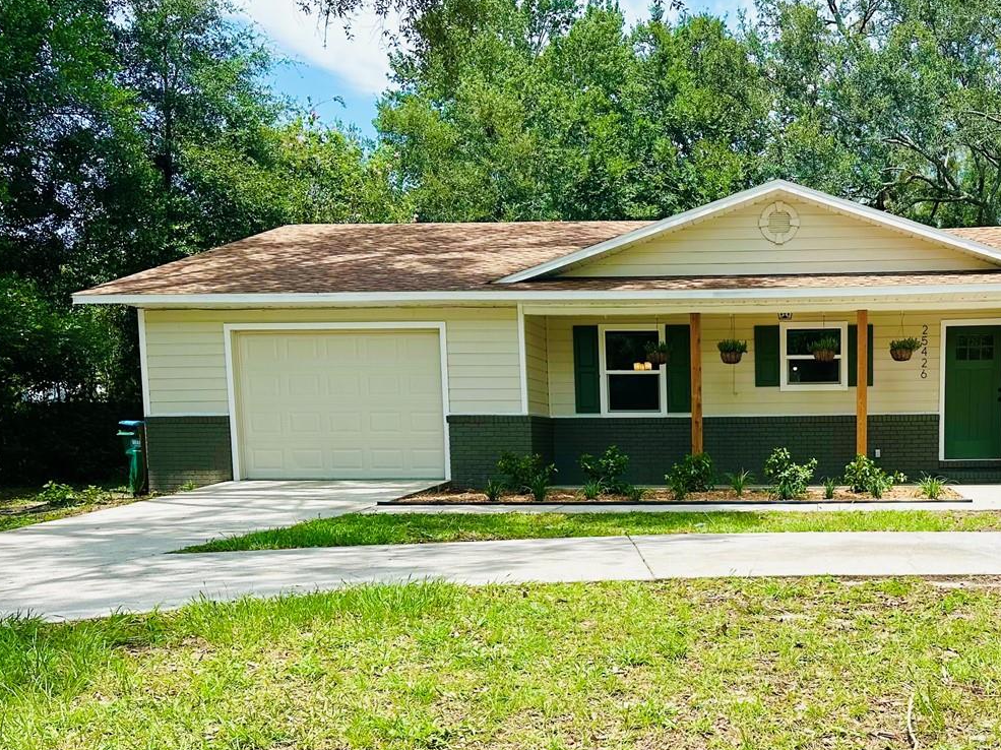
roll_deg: +0.7
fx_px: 1127
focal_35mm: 39
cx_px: 768
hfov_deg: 45.9
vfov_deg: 35.9
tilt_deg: -4.6
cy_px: 574
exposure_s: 1/3356
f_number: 1.78
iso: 80
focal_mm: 6.86
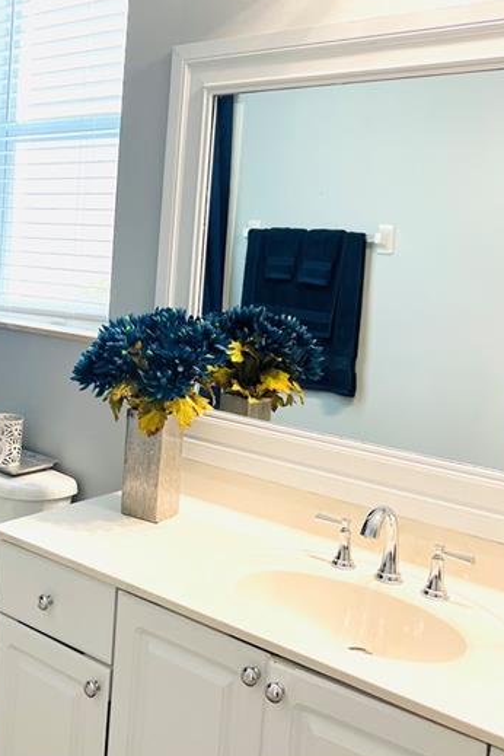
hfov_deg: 32.4
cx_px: 98
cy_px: 280
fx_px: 840
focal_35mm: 40
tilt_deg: -3.3
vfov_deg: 48.0
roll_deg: -2.7
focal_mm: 5.7
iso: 100
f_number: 1.5
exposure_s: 1/120
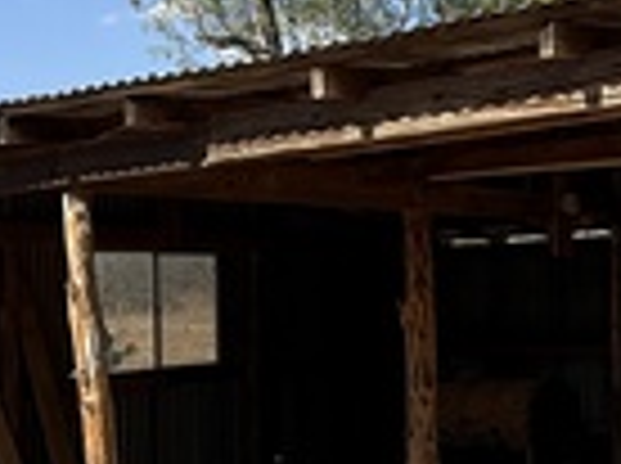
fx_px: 1164
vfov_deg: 22.5
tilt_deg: +0.9
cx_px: 598
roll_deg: +1.9
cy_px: 257
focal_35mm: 65
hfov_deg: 28.3
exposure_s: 1/830
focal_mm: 2.22
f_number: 2.2
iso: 50
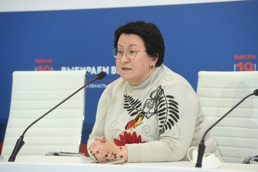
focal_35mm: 145
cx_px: 129
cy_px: 86
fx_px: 1039
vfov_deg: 9.5
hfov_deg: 14.2
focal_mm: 145
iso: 12800
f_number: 4
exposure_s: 1/640
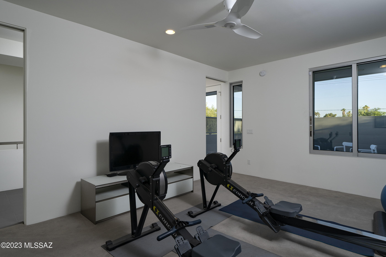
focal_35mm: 18
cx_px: 193
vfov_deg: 67.4
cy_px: 128
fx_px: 193
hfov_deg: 90.0
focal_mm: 18
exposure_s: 1/80
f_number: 9
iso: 200
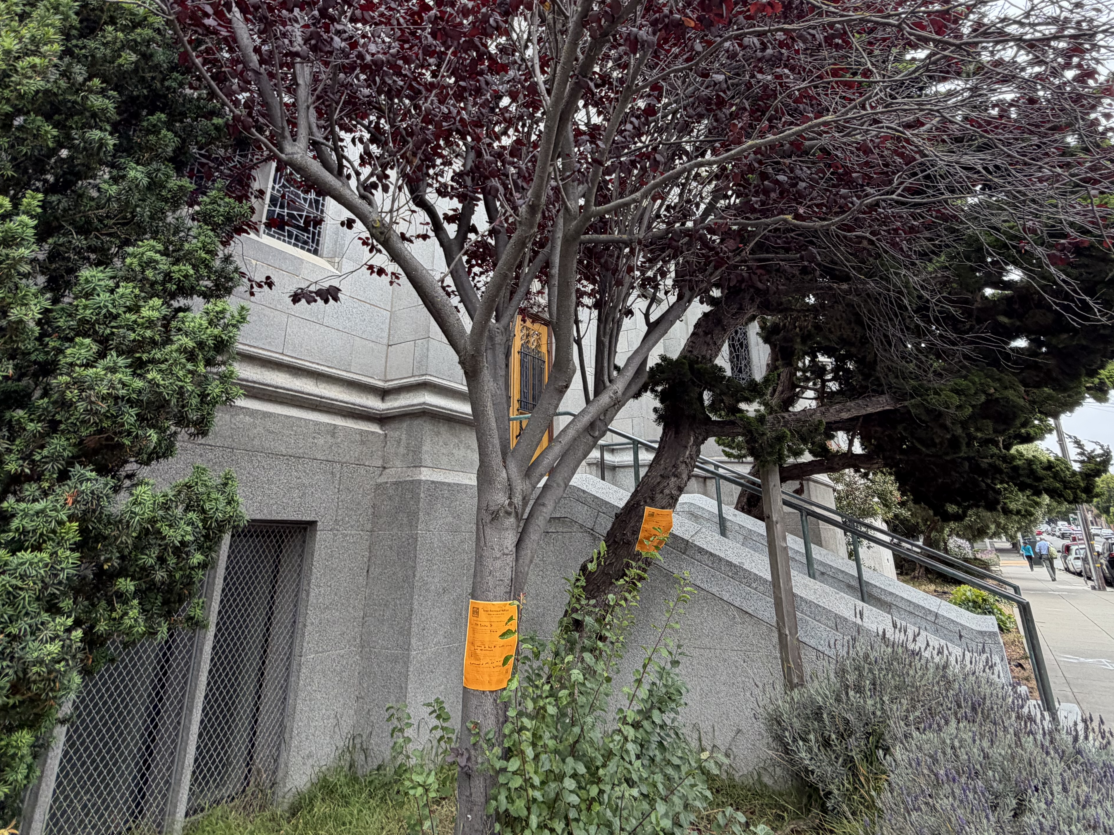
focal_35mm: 21
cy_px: 271
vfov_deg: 61.7
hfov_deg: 79.0
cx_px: 548
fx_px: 676
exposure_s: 1/214
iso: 50
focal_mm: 2.22
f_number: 2.2
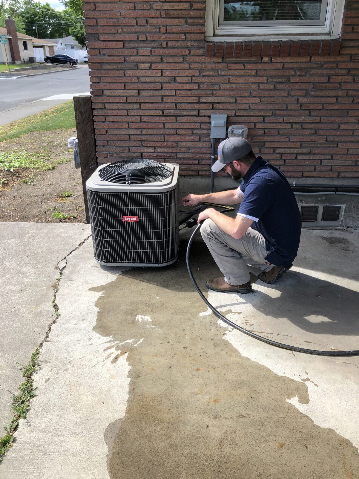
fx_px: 387
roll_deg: -0.8
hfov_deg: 49.7
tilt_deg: -24.1
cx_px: 180
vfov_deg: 63.4
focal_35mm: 28
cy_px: 240
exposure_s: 1/540
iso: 20
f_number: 1.8
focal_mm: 3.99
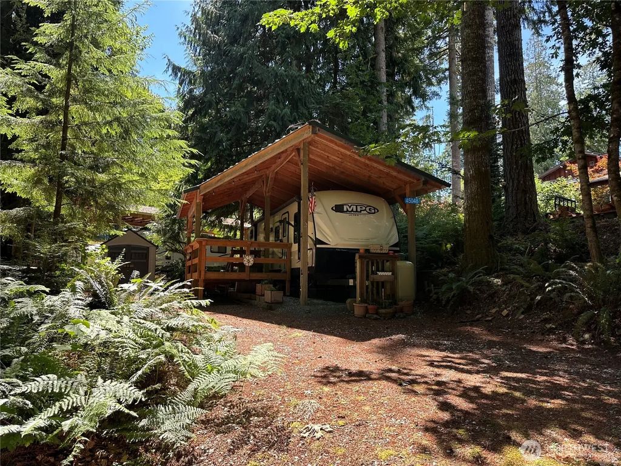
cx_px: 310
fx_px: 431
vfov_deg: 56.8
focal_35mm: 24
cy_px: 233
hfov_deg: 71.6
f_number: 1.78
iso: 80
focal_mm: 6.86
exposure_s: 1/484
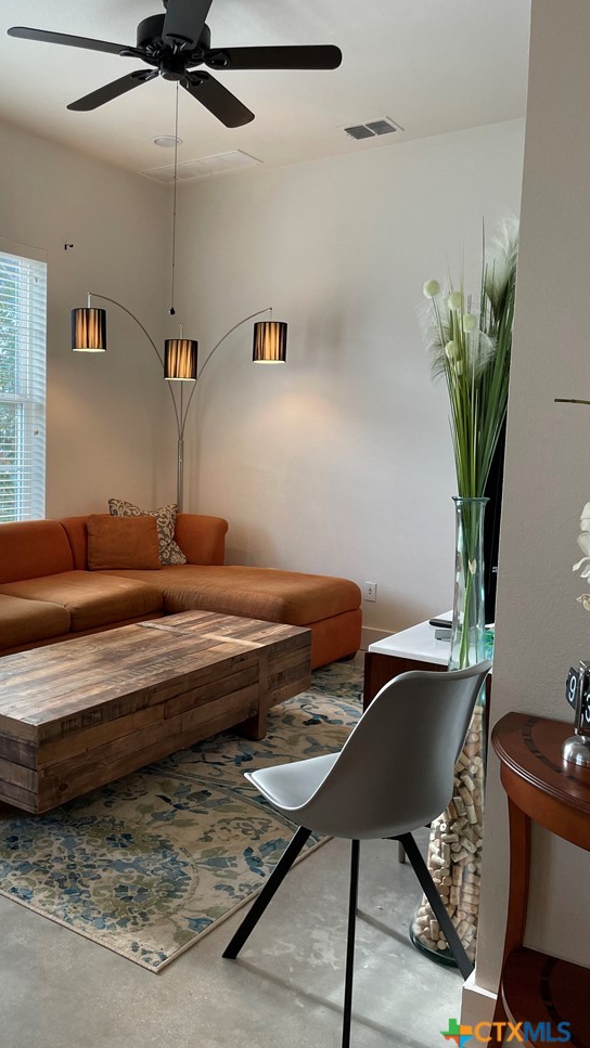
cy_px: 516
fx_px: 834
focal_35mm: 30
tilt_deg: -5.2
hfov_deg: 38.3
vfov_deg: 64.3
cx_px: 180
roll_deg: -0.5
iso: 100
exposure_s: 1/120
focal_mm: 4.2
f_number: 1.6
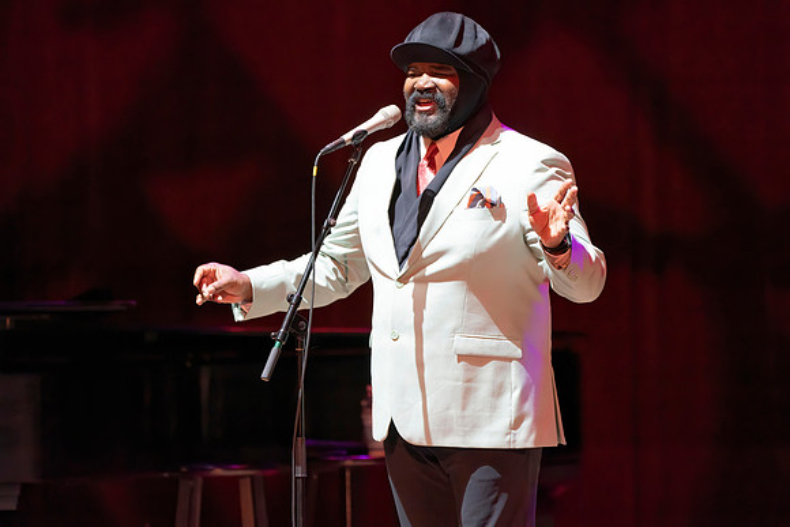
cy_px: 264
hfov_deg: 5.8
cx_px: 395
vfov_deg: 3.8
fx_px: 7858
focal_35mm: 358
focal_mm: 358
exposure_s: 1/320
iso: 5000
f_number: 5.6
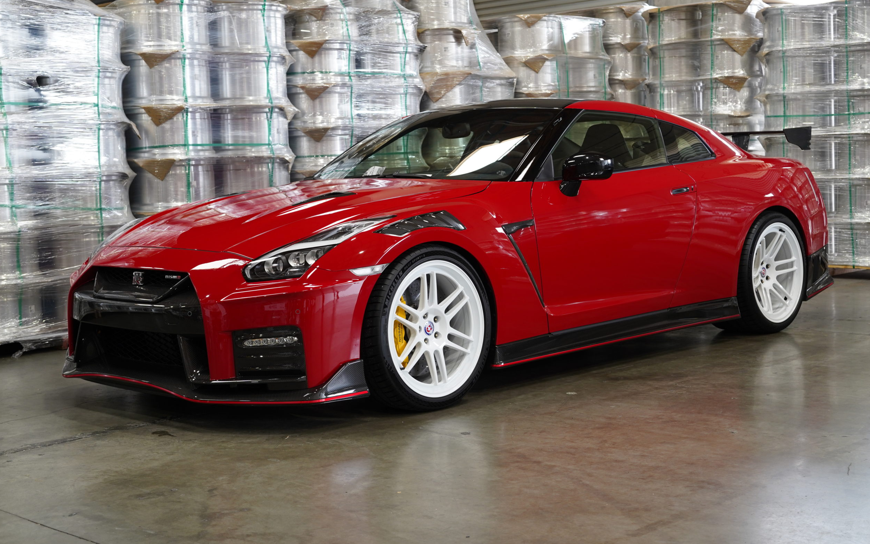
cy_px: 260
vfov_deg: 24.4
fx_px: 1257
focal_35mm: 53
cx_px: 440
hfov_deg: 38.2
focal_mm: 51
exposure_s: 1/60
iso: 800
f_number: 5.6
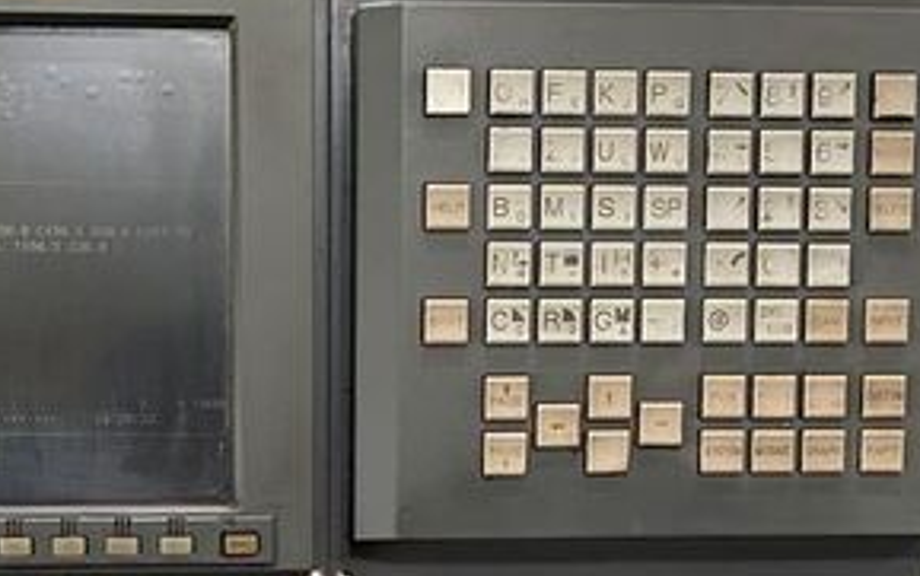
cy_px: 681
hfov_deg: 32.9
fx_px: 1530
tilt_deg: -6.9
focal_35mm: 61
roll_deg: +0.9
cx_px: 239
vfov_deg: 20.1
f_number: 1.8
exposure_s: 1/60
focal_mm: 4.25
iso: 200
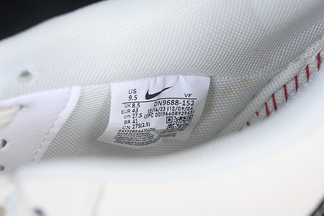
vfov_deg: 18.2
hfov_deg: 27.0
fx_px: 675
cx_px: 162
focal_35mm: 75
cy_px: 108
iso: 160
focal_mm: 50
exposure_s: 1/80
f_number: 7.1
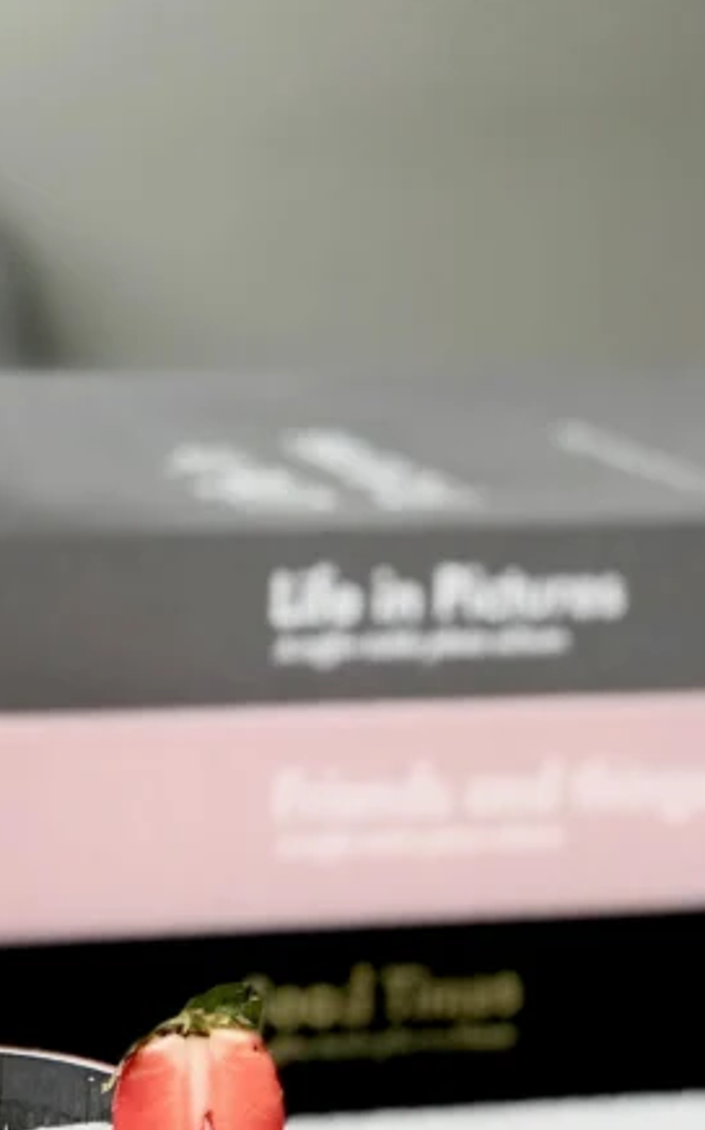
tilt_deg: -12.6
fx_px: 4371
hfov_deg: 9.1
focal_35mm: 142
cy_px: 656
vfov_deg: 14.7
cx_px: -251
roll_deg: -0.9
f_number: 2.8
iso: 32
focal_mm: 6.6
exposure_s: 1/100
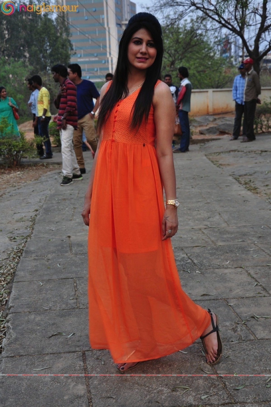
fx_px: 594
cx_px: 136
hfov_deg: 25.7
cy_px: 204
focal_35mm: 52
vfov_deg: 37.9
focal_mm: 35
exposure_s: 1/80
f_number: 4.5
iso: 280
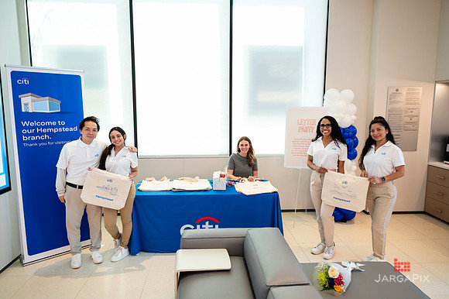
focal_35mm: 25
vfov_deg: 50.4
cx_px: 223
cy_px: 149
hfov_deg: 70.5
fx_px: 318
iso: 1000
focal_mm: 25
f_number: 3.5
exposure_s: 1/200
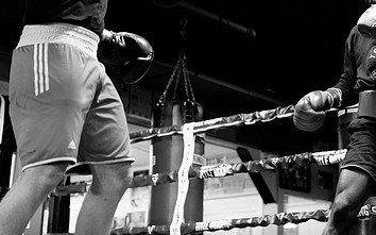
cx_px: 321
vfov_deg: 14.5
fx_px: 912
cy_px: 22
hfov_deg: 22.9
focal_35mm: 89
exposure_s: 1/320
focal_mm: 50
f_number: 2.5
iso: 2500
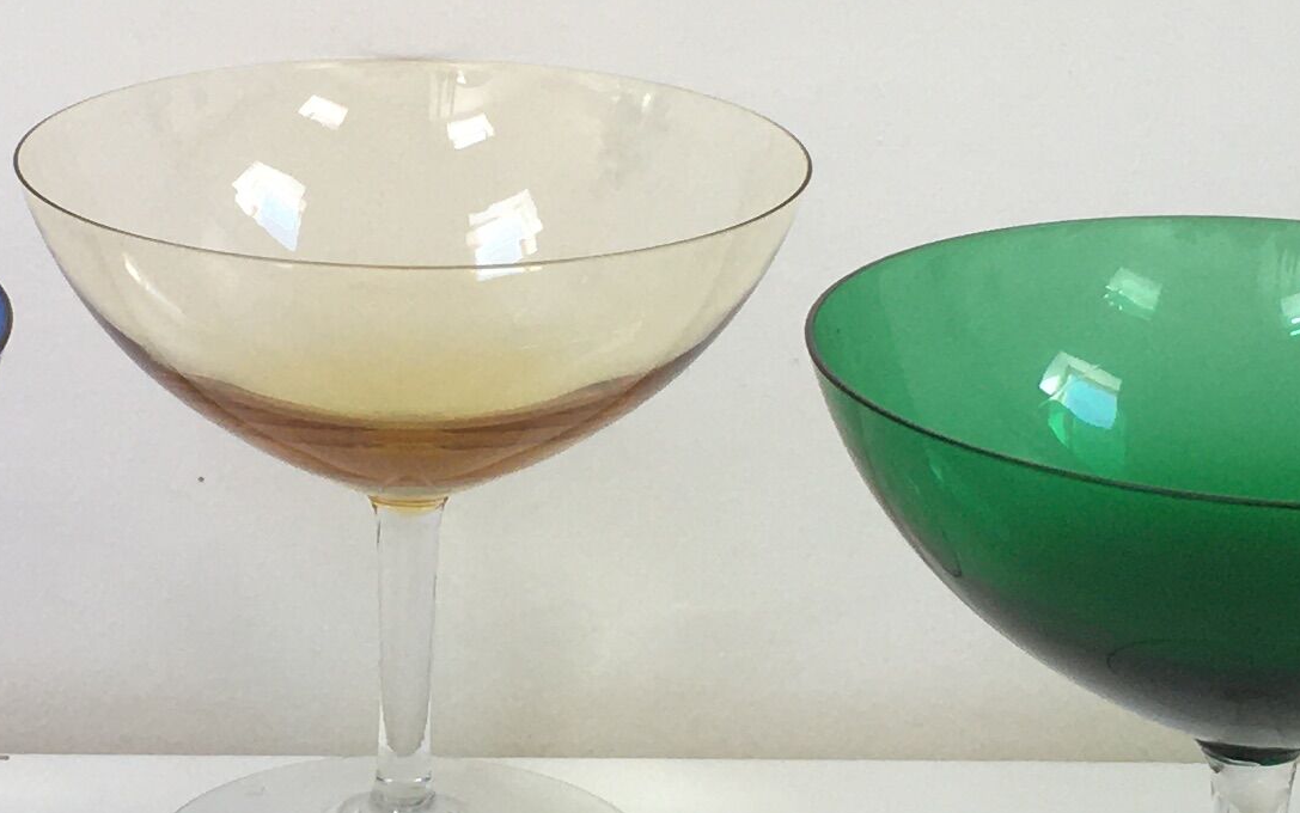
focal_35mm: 114
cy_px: 342
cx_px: 426
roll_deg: +0.0
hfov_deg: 18.2
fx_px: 4040
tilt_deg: -18.4
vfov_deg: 11.5
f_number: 2.2
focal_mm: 4.15
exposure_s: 1/100
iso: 32
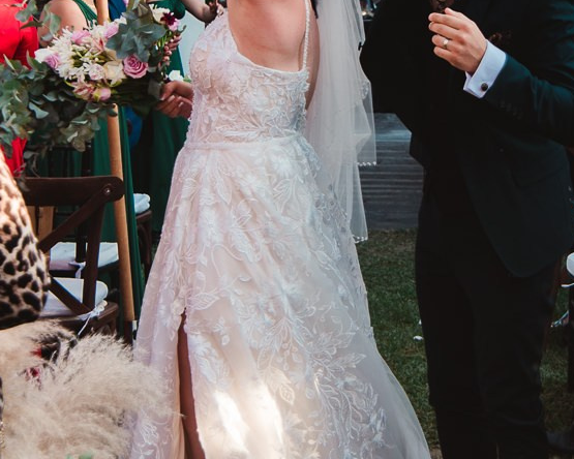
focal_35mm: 97
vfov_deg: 15.8
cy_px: 157
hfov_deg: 19.8
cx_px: 273
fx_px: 1648
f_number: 3.5
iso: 100
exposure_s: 1/320
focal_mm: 28
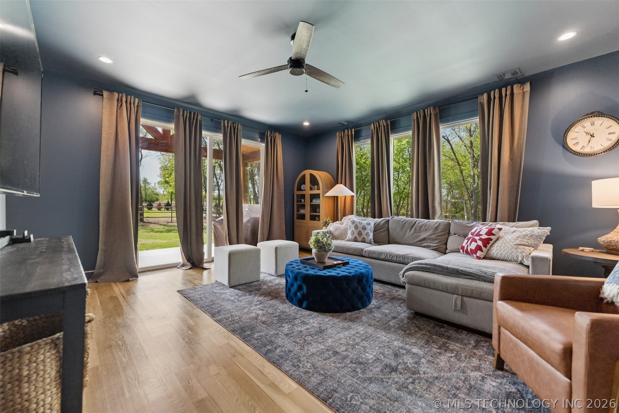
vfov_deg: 78.8
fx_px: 251
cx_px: 310
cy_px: 206
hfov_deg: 101.9
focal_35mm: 15
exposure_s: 1/250
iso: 400
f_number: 2.8
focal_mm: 14.6
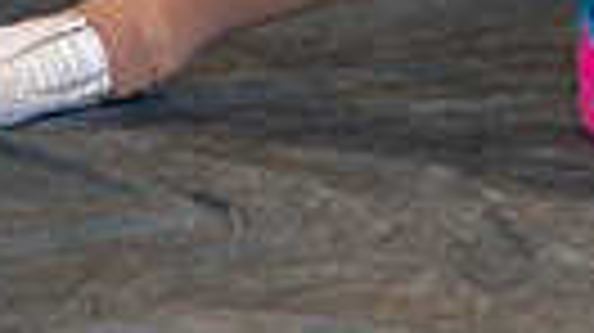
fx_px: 6893
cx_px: 807
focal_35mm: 438
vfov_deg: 2.7
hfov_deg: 4.9
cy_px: -515
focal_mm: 85
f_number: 1.4
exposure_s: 1/250
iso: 320
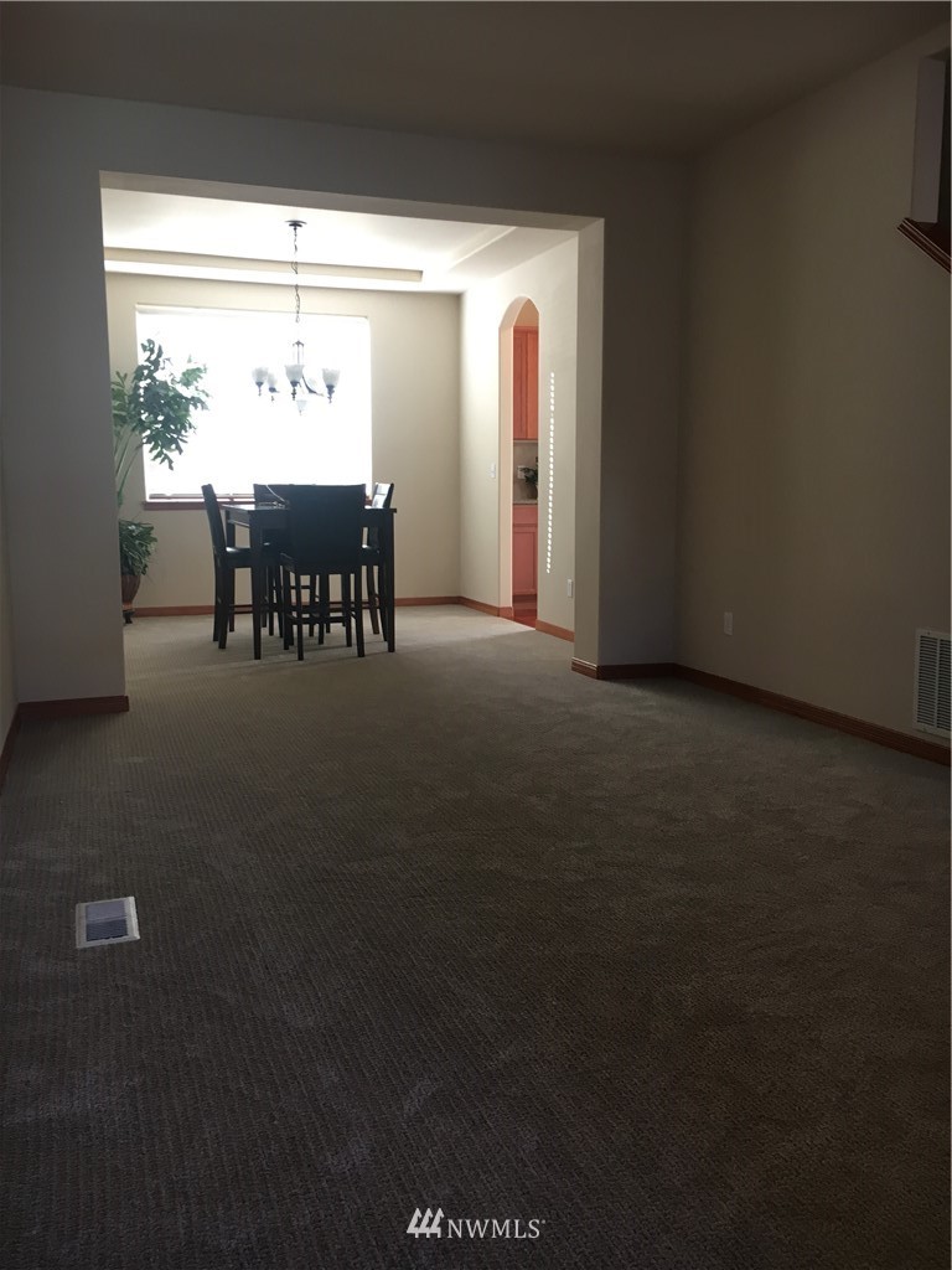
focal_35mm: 29
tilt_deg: -5.4
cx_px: 476
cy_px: 635
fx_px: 1063
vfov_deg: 61.7
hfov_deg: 48.2
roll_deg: -0.7
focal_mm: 4.15
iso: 80
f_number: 2.2
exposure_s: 1/33
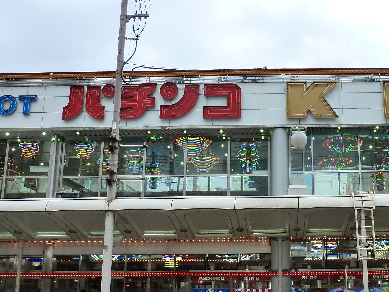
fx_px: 461
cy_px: 191
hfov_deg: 44.7
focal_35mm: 41
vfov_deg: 34.9
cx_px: 277
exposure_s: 1/320
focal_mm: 4.1
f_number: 4
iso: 200
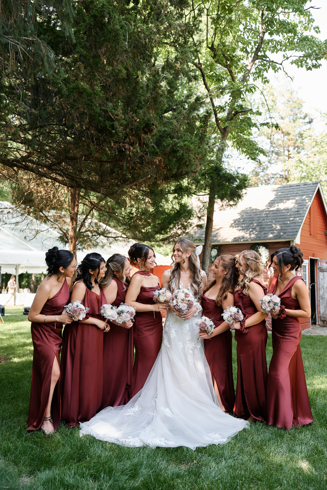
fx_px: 490
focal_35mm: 36
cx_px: 164
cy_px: 245
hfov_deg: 36.9
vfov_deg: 53.1
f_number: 2.8
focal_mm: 36
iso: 500
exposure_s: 1/400
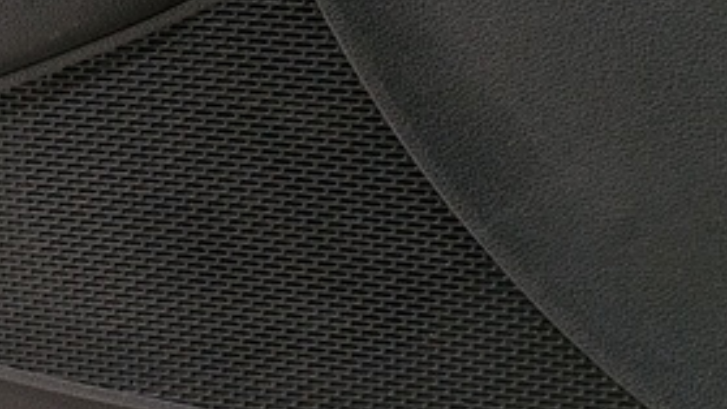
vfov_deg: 12.6
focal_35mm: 96
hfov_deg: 19.5
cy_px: 99
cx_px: -354
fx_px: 1851
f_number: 1.7
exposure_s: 1/196
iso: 28
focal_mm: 4.53
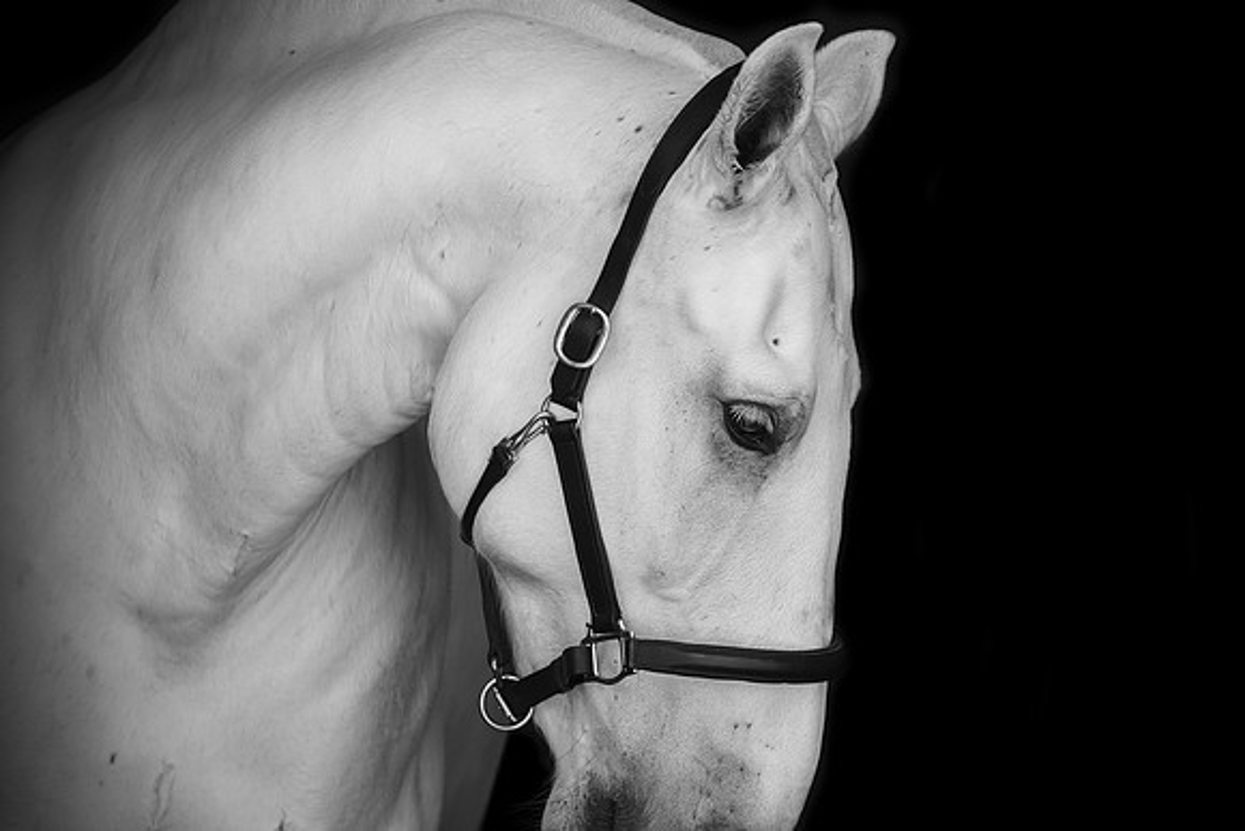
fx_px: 6918
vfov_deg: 6.9
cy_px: 416
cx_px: 622
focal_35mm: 200
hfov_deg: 10.3
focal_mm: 200
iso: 500
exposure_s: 1/800
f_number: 5.6
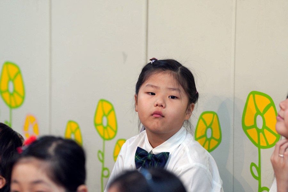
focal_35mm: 200
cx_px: 144
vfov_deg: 6.9
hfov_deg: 10.3
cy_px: 96
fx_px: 1600
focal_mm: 200
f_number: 4
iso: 1000
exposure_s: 1/250
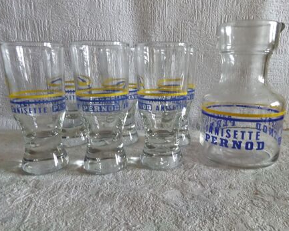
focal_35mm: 26
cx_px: 155
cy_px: 118
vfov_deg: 55.0
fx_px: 222
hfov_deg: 65.9
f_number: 3.2
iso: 400
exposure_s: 1/15
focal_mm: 4
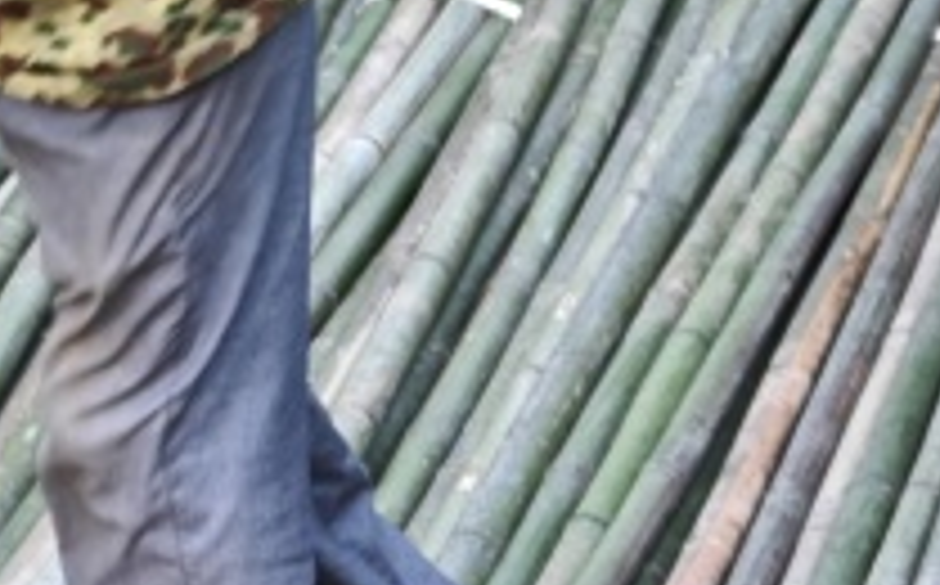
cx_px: 1156
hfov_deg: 15.5
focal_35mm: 130
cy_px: 898
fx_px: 3326
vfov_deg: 9.7
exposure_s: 1/100
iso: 64
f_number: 1.6
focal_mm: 5.84
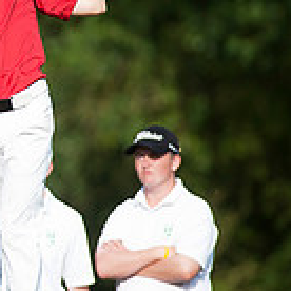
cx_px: -287
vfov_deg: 1.6
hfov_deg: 1.6
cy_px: 2
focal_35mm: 1073
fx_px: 10205
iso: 400
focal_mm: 300
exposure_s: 1/2000
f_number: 4
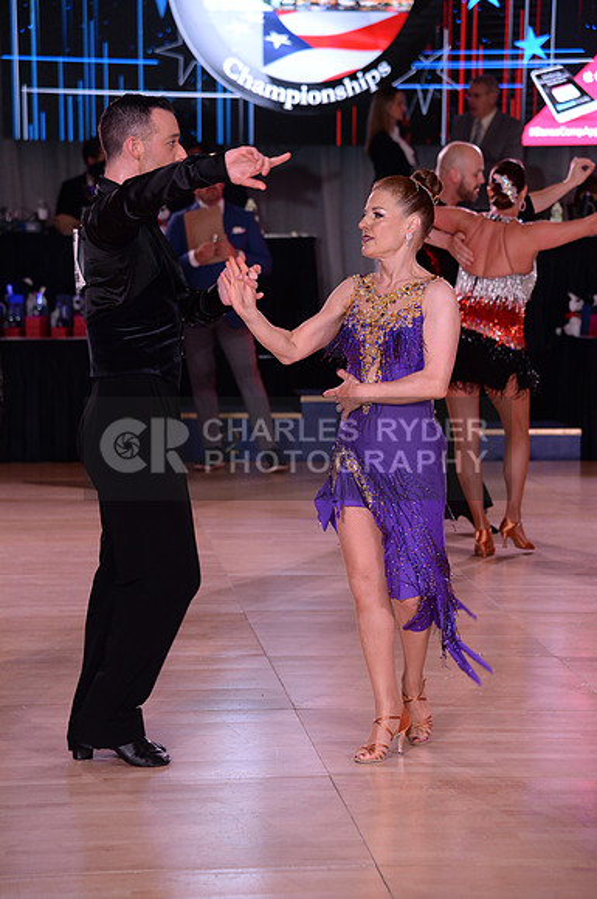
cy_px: 450
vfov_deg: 18.3
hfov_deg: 12.2
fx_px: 2794
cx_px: 298
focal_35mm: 112
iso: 1600
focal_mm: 112
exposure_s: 1/250
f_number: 5.6
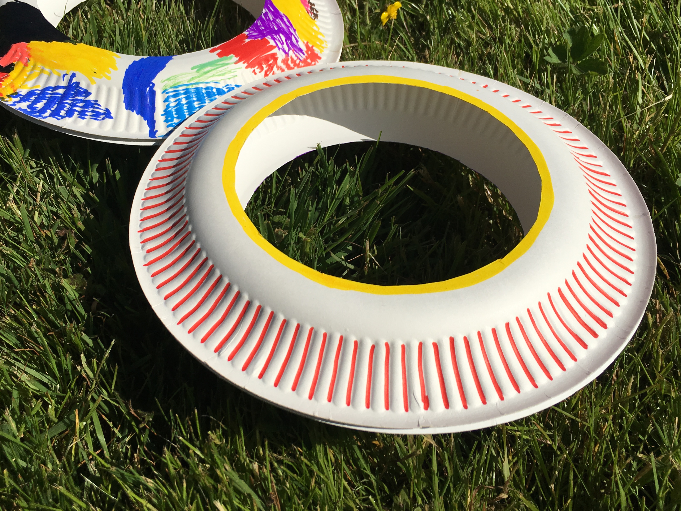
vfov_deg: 39.5
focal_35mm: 36
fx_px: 708
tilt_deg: -46.3
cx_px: 316
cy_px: 201
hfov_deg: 51.3
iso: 25
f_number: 2.2
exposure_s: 1/4525
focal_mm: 4.15
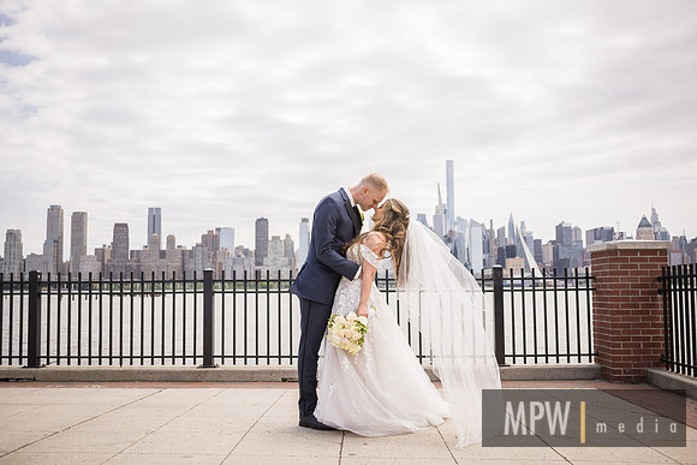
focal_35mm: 35
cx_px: 348
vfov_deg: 37.9
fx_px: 678
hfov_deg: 54.4
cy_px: 232
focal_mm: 35
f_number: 2.8
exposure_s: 1/1250
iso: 100
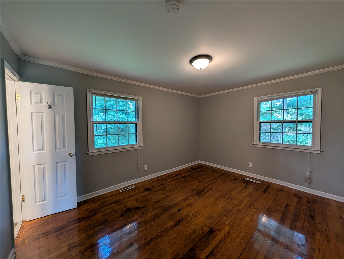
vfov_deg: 94.6
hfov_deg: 110.5
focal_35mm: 12
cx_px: 172
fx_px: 119
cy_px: 130
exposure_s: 1/24
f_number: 1.7
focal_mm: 2.02
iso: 53
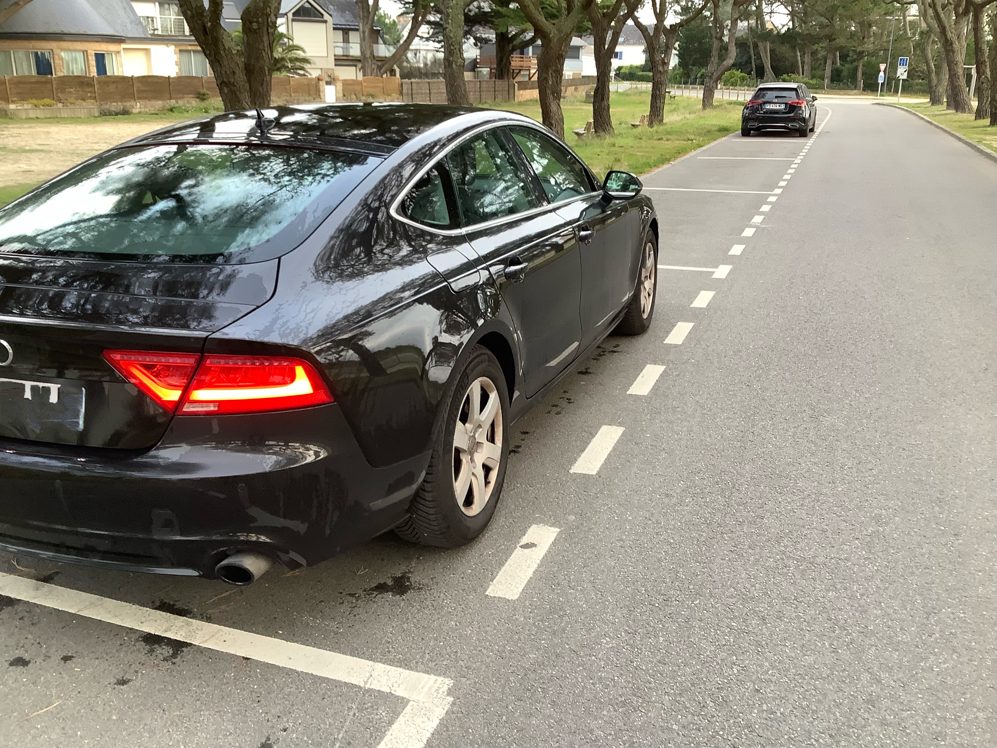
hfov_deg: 58.4
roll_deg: -0.2
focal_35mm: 31
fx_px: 893
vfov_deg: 45.4
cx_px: 498
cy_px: 374
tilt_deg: -18.5
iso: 80
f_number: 2.4
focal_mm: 3.3
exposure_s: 1/50
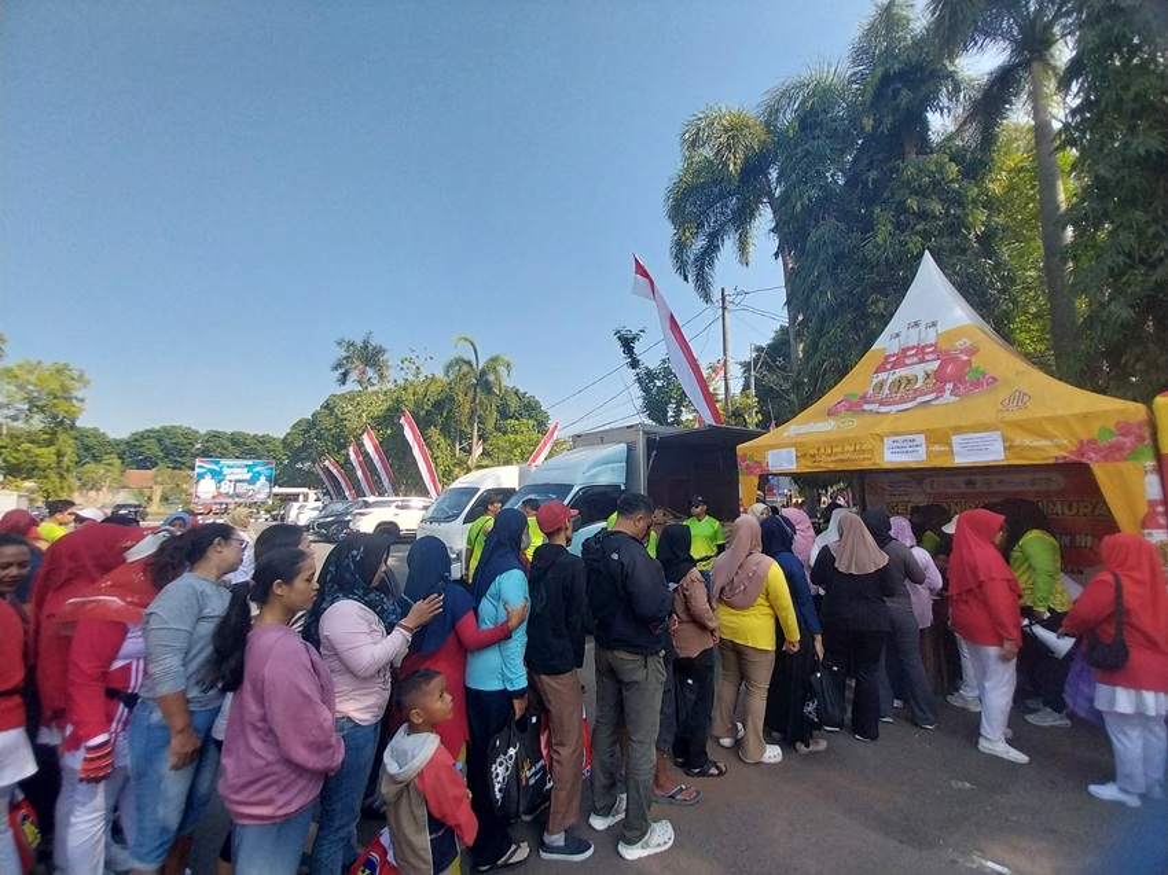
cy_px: 438
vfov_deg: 89.9
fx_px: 439
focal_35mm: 13
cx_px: 584
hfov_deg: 106.2
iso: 64
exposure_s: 1/730
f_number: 2.2
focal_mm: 1.3
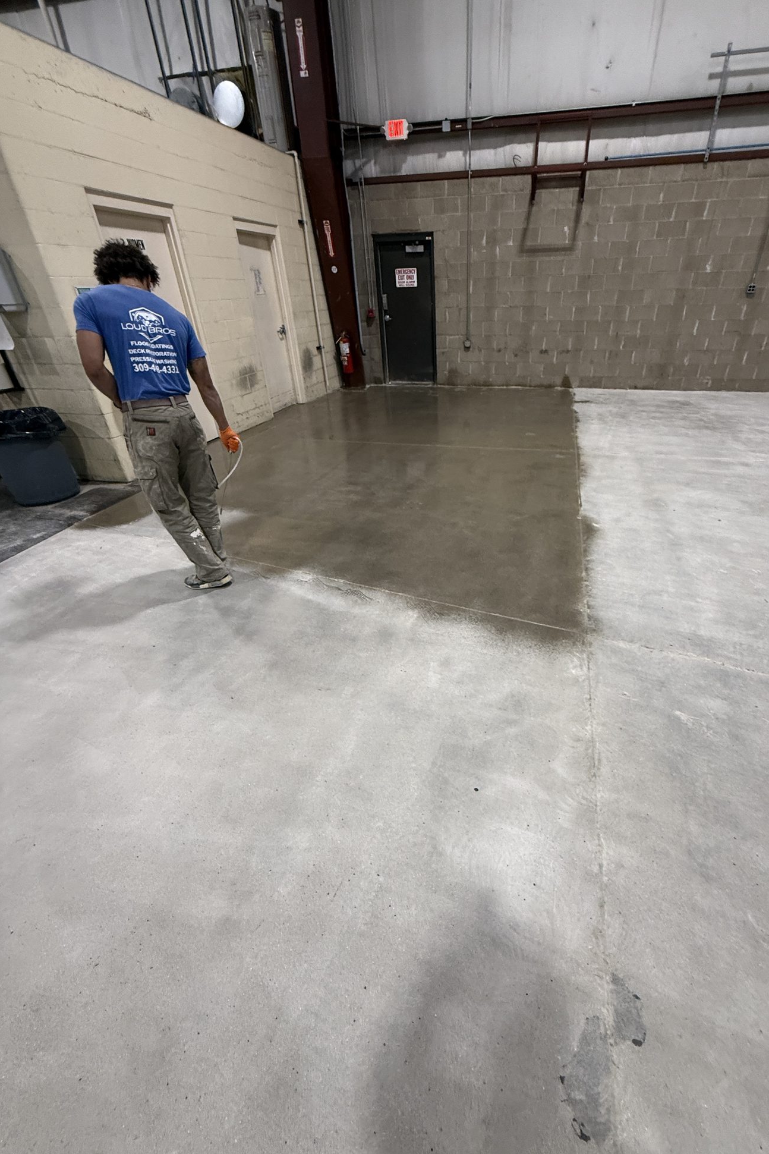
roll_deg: +1.3
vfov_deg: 100.4
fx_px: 481
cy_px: 583
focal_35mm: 15
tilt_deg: -28.7
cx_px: 444
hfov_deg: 76.8
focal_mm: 2.22
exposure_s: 1/120
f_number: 2.2
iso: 320
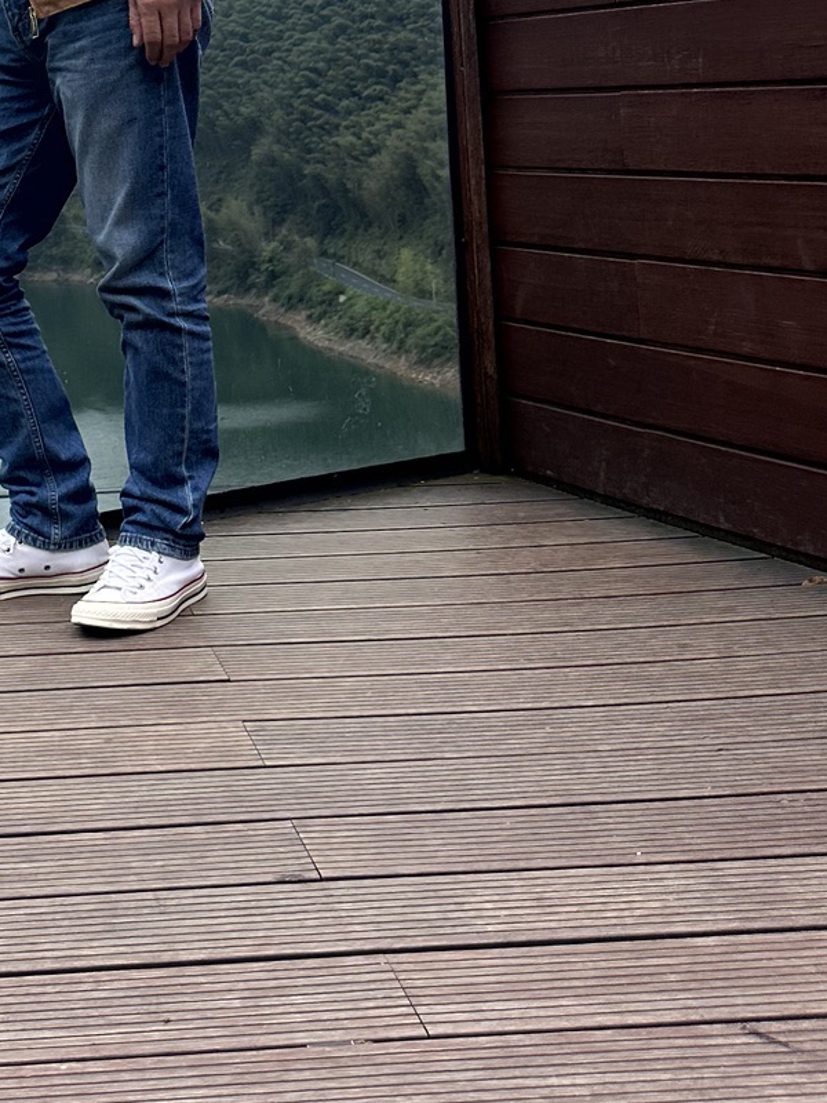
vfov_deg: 30.7
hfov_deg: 23.2
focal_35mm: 60
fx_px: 1911
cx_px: -34
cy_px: 110
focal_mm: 6.86
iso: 80
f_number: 1.78
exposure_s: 1/1131
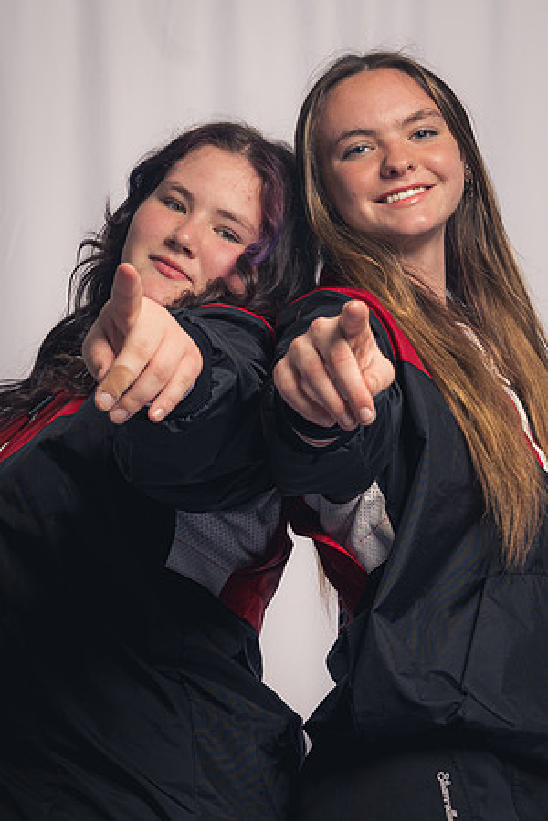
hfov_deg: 13.0
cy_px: 600
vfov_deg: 19.3
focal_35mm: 105
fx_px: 2407
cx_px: 155
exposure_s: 1/125
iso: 100
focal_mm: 48
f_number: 8
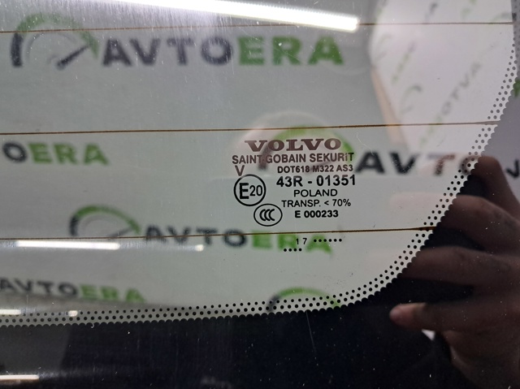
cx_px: 260
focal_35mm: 27
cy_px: 194
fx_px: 405
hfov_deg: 65.4
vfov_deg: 51.3
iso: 400
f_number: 1.8
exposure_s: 1/60
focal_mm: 4
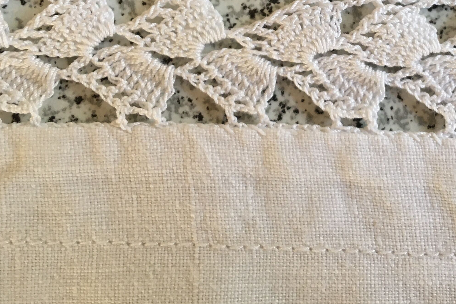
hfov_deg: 32.4
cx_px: 326
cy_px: 11
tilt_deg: -82.5
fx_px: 773
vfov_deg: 21.6
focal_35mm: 61
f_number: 2.2
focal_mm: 4.15
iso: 64
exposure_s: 1/33
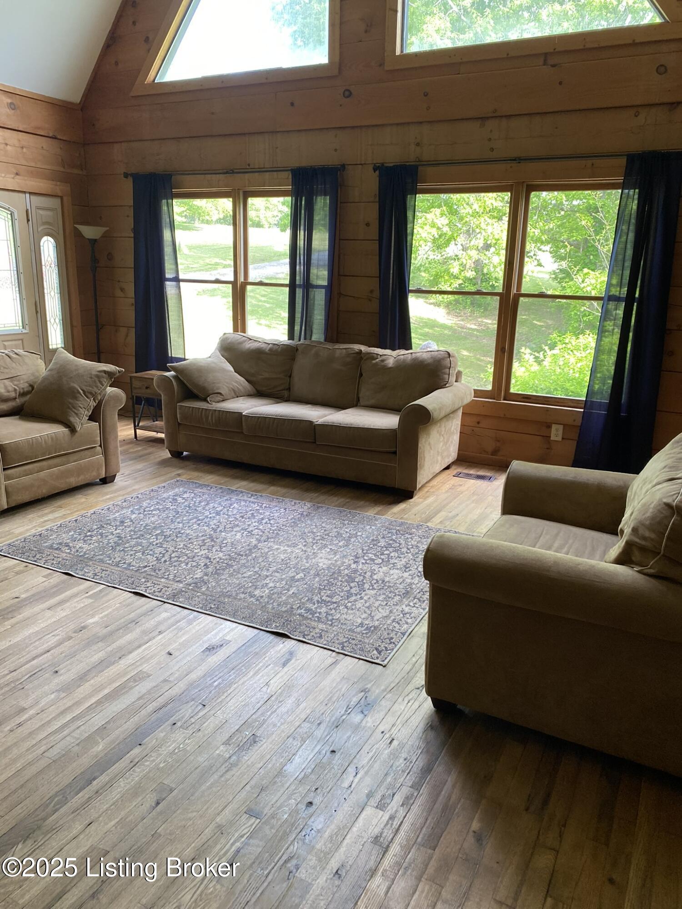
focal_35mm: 26
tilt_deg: -15.7
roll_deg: -0.9
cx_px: 341
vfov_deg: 67.3
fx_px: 683
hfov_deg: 53.1
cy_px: 454
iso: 125
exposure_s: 1/120
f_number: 1.8
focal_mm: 4.25
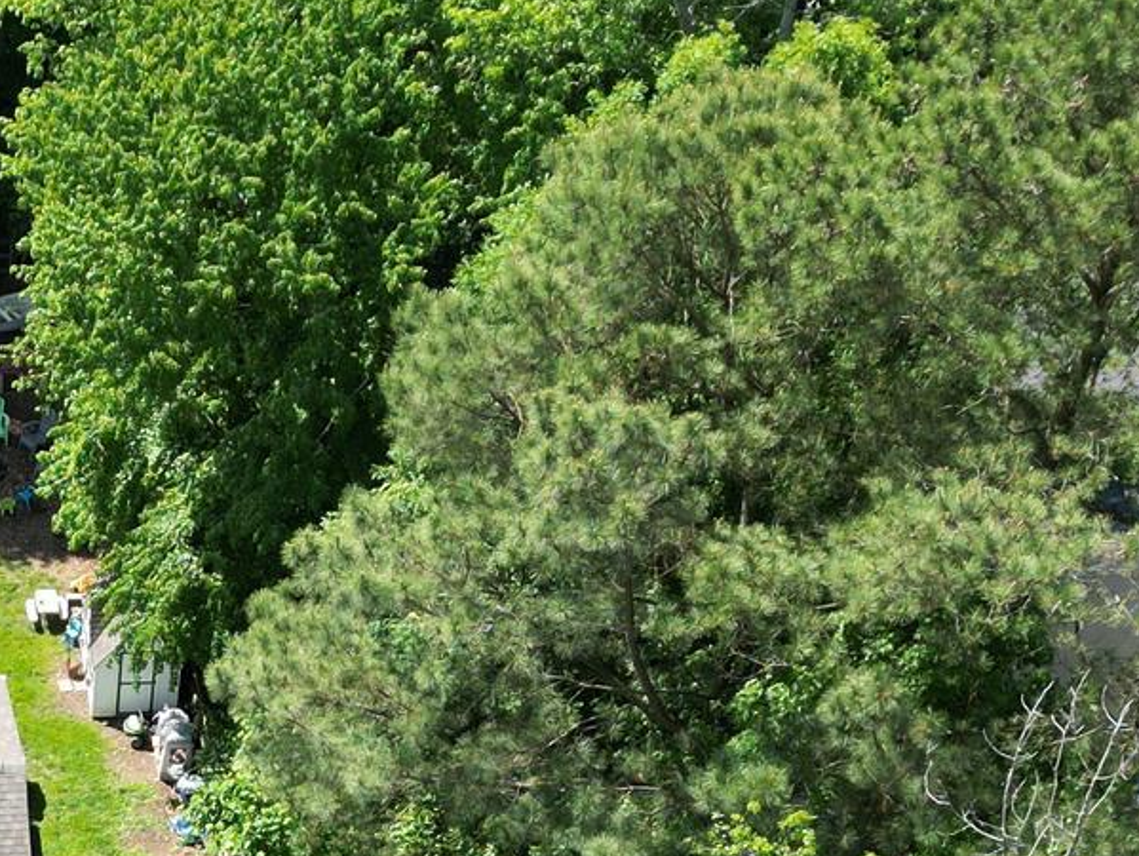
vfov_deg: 16.7
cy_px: 1210
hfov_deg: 22.8
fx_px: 2700
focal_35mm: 82
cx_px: -36
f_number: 1.7
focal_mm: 6.72
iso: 100
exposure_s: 1/1000
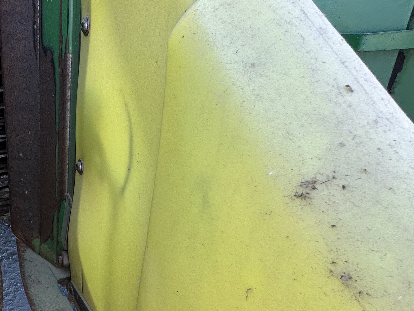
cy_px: 205
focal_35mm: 33
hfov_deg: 45.8
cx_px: -8
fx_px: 395
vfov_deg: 42.4
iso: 40
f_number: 2.2
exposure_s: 1/161
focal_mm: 2.22
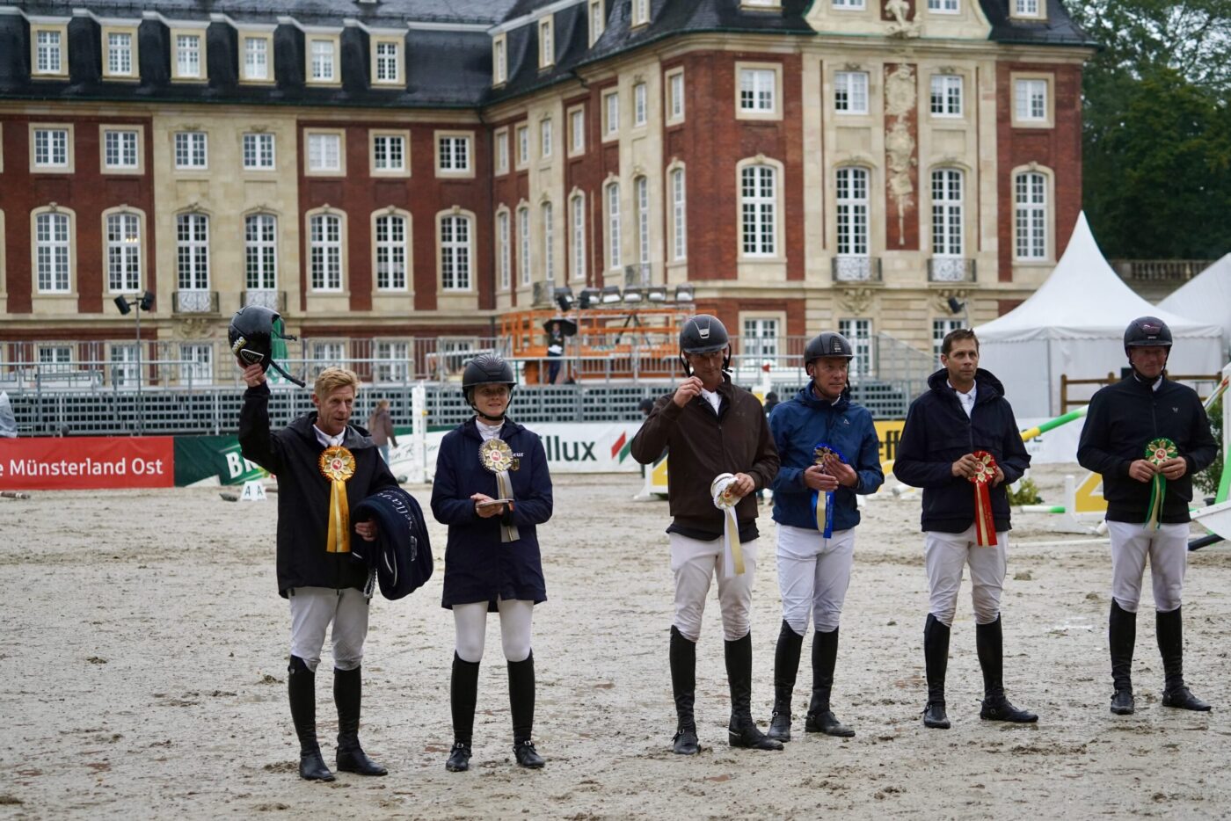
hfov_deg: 28.1
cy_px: 410
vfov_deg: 18.9
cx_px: 616
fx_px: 2462
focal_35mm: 72
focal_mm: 72
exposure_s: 1/2000
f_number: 4
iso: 1600
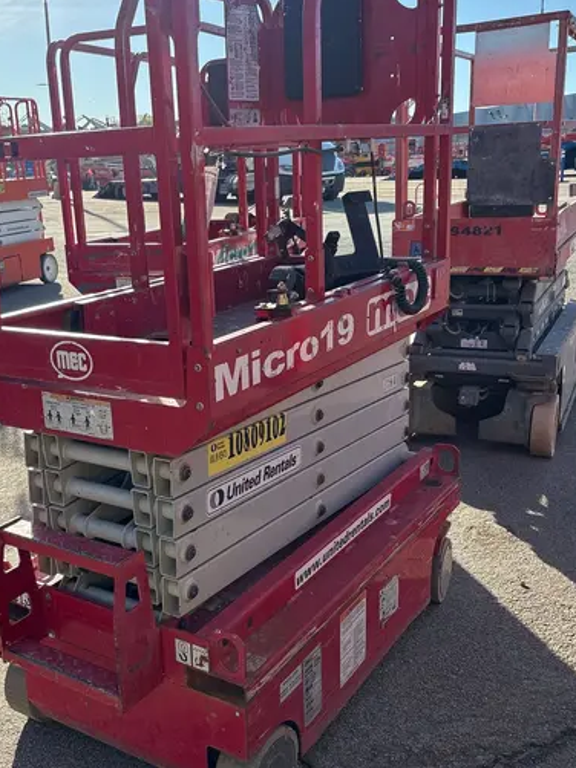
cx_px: 210
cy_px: 388
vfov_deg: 49.0
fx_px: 844
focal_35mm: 38
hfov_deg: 37.4
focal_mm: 5.96
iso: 64
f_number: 1.6
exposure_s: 1/2364
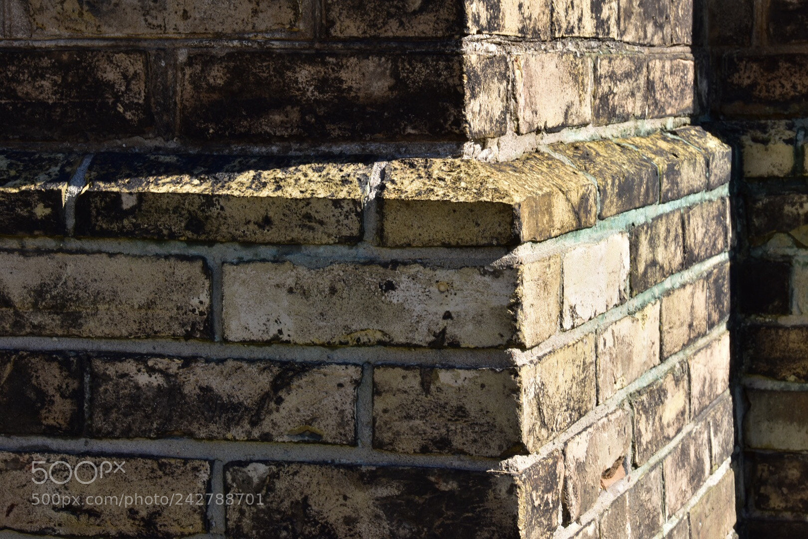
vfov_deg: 15.2
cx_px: 404
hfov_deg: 22.6
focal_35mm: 90
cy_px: 270
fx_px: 2020
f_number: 22
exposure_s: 1/80
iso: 200
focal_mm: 60
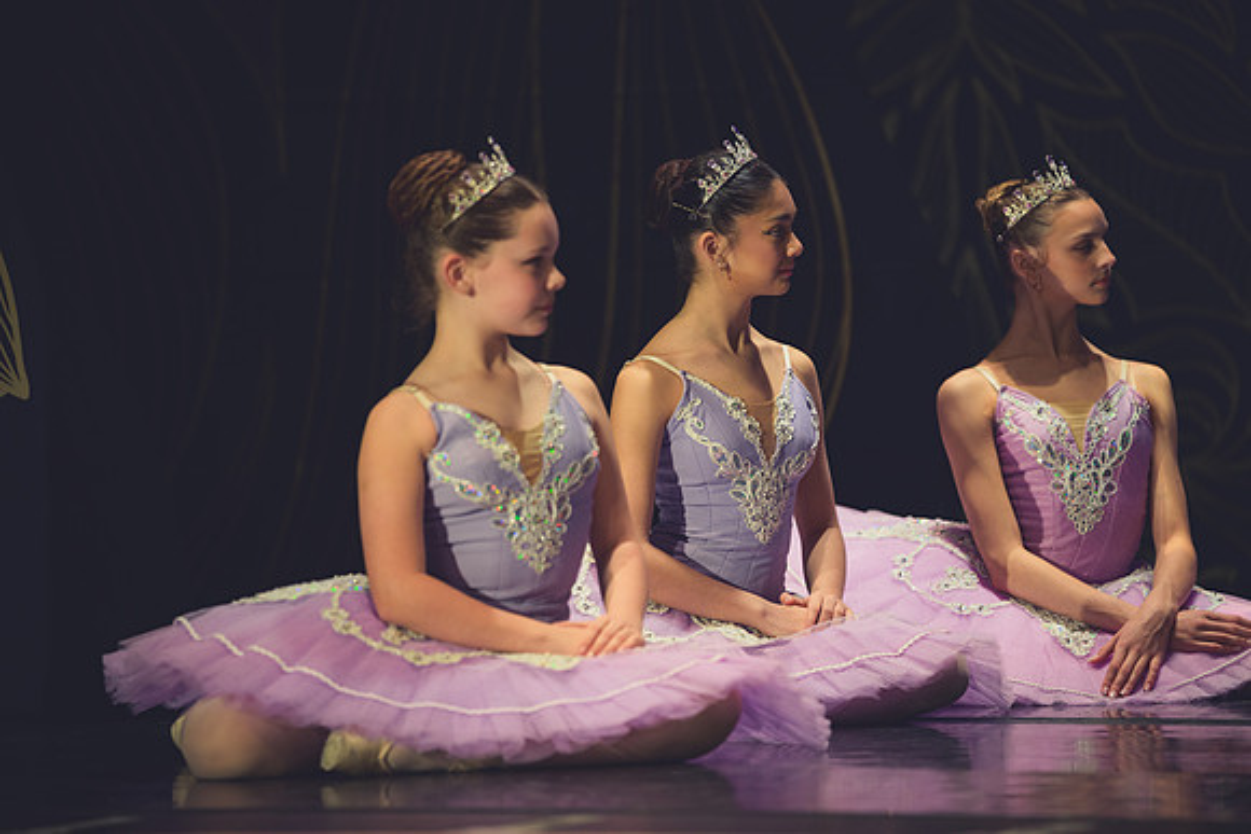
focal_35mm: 200
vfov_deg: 6.9
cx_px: 626
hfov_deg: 10.3
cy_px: 417
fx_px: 6951
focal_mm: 200
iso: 1250
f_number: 2.8
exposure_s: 1/320
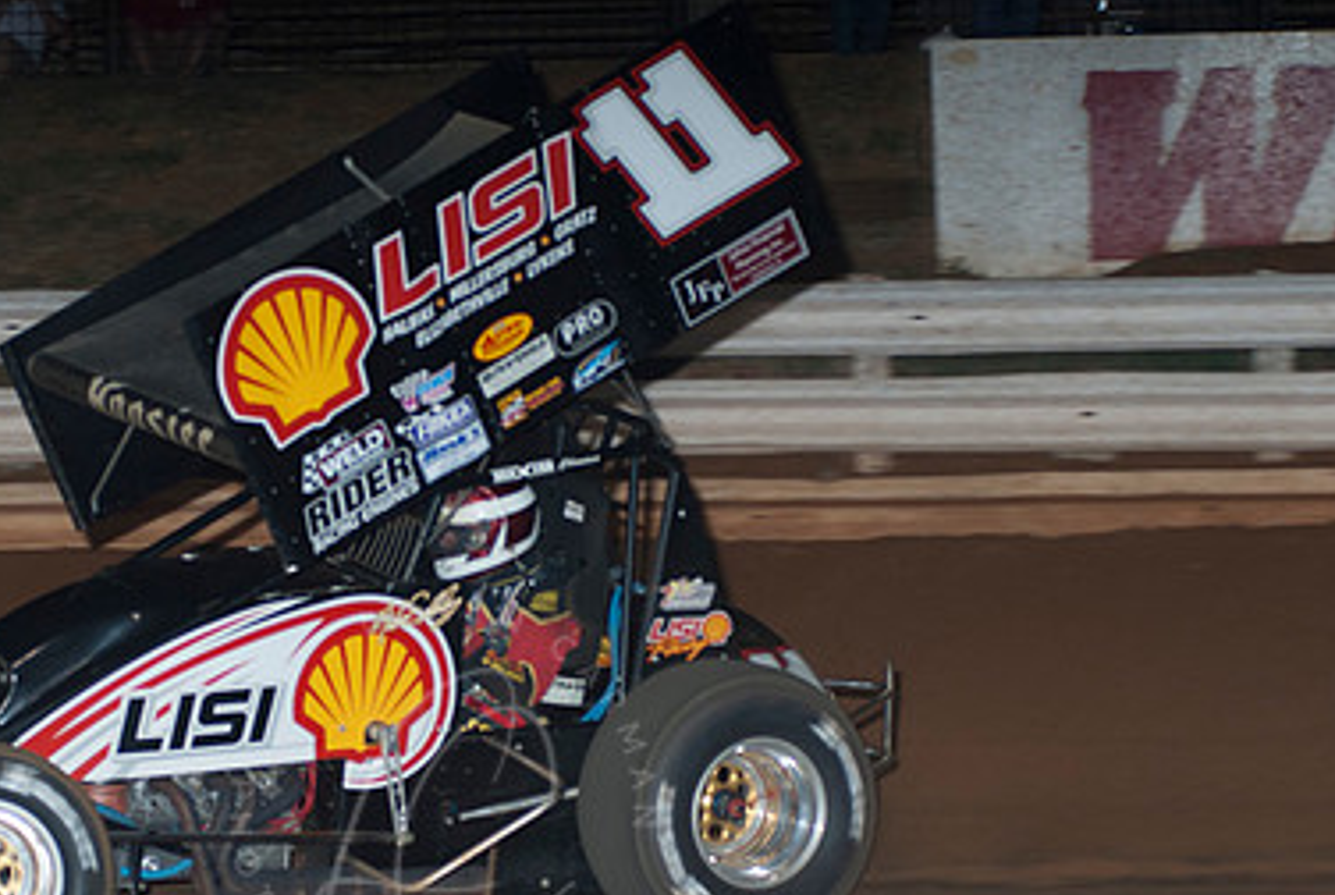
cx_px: 440
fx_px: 6871
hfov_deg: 11.1
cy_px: 479
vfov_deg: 7.5
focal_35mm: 185
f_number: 4
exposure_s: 1/400
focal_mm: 80
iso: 200
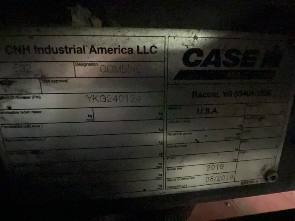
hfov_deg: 102.1
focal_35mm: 14
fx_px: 119
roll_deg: -0.1
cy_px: 110
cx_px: 148
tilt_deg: -10.7
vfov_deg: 85.7
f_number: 2.2
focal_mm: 2.22
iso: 3200
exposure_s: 1/72
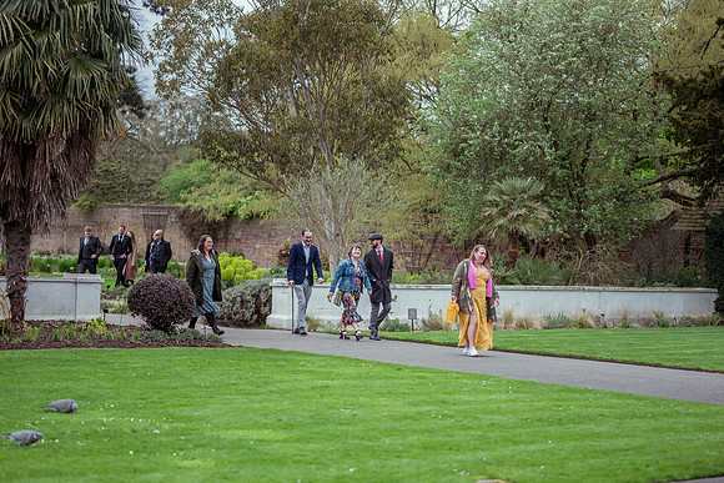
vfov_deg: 16.1
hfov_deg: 23.9
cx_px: 362
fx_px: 1712
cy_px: 242
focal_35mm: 85
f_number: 1.8
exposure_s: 1/3200
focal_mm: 85
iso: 200
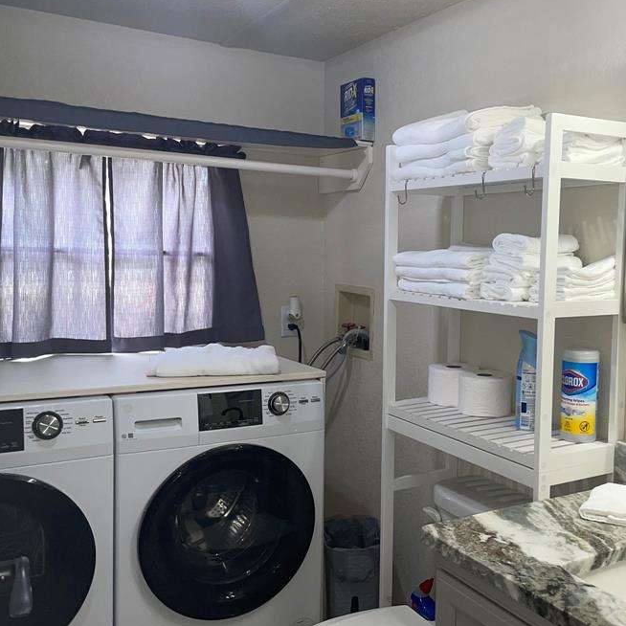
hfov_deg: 45.6
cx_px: 396
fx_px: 737
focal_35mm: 36
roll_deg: -1.5
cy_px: 316
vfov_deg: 46.0
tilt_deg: -5.6
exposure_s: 1/120
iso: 80
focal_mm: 4.2
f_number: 1.6
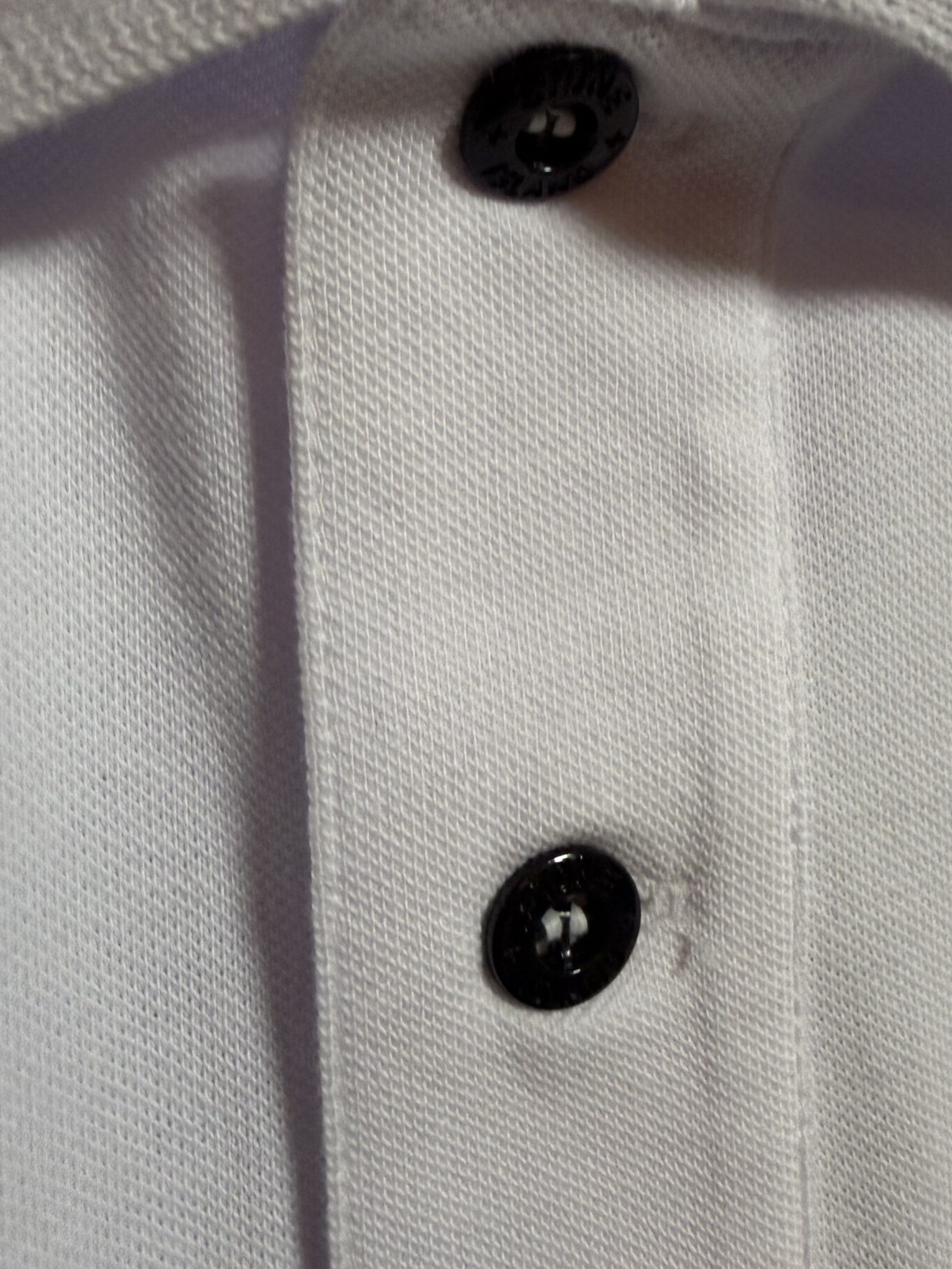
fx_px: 1247
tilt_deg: -0.6
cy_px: 710
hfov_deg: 41.1
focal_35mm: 34
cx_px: 656
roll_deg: +2.0
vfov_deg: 53.8
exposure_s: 1/63
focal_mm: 2.22
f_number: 2.2
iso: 250
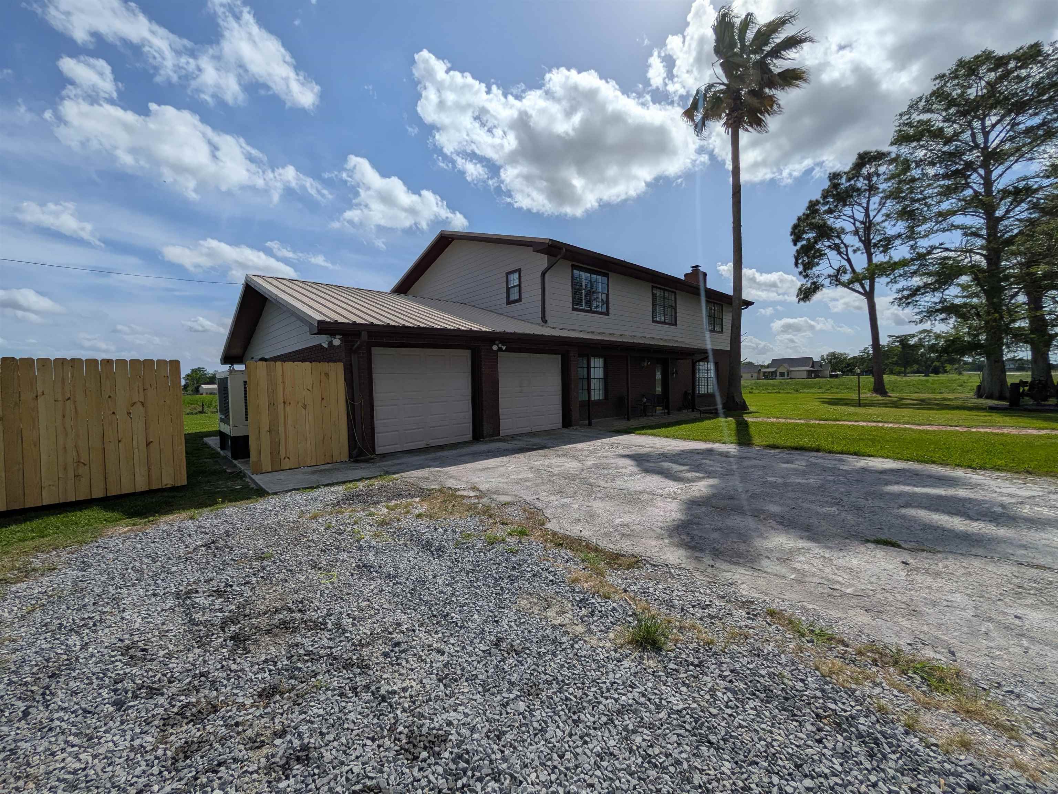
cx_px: 529
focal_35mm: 14
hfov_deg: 102.1
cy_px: 397
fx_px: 428
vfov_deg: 85.7
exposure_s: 1/6897
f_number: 2.2
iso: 49
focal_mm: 1.83
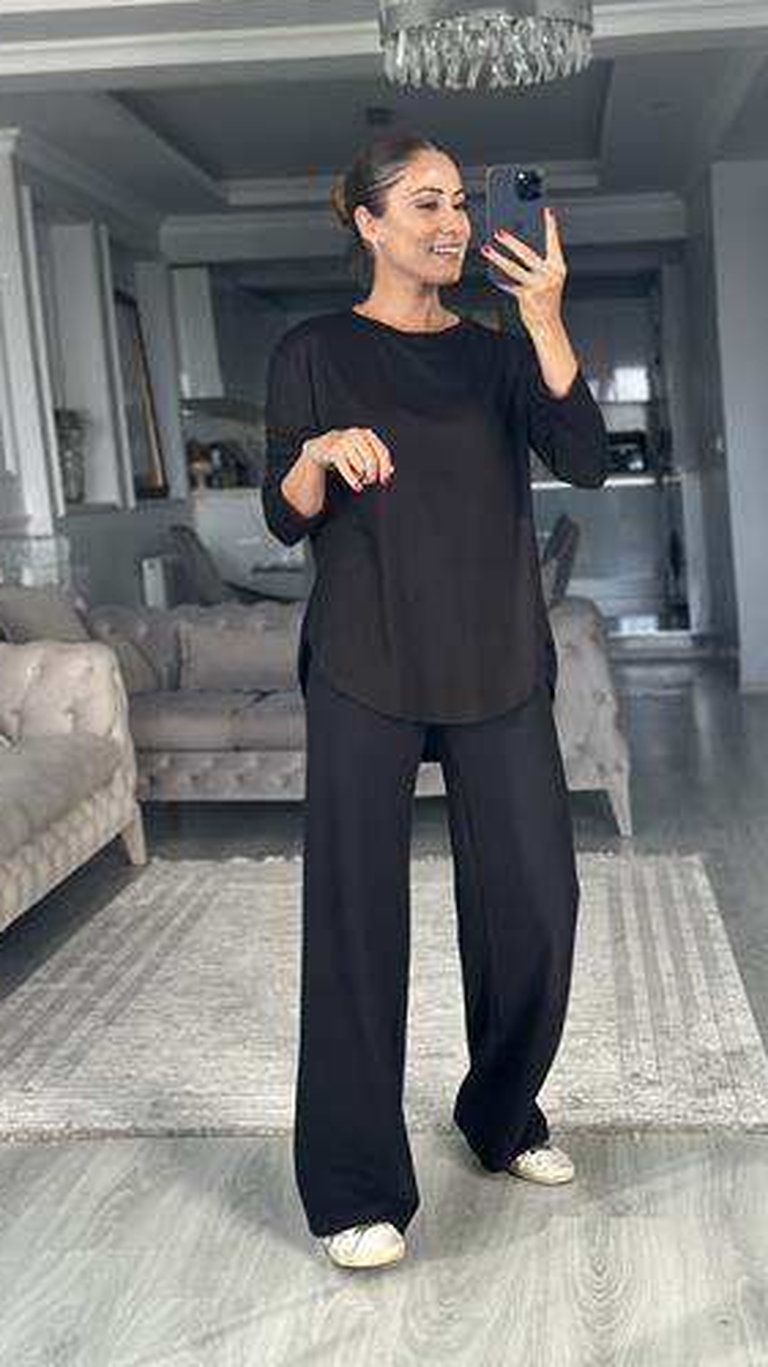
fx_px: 1920
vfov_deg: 39.2
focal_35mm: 53
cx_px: 435
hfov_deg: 22.6
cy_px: 681
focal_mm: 6.86
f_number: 1.78
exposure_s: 1/160
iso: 100
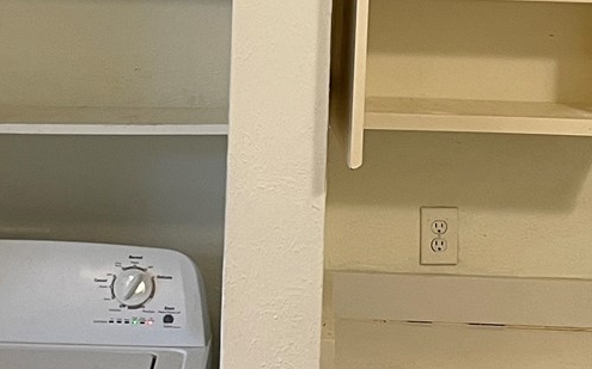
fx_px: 1839
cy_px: 133
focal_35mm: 114
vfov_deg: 11.5
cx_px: 419
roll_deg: -2.5
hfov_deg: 18.2
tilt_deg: -8.1
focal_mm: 4.2
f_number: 1.6
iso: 80
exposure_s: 1/60
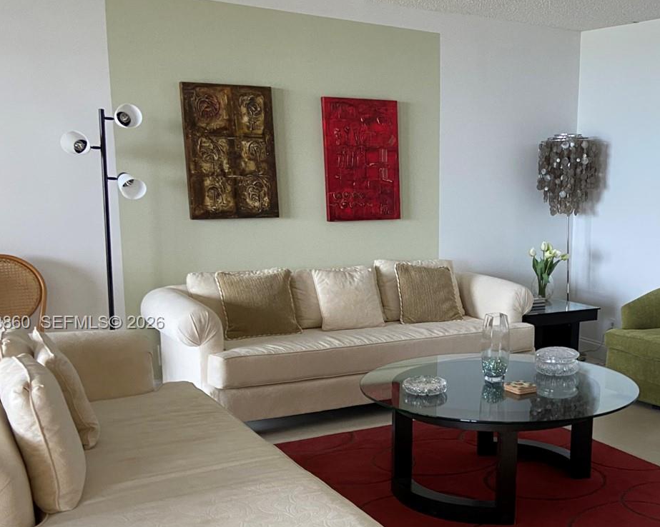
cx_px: 513
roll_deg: -0.7
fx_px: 859
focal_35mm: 44
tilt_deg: -12.0
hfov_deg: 40.5
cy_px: 323
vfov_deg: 34.0
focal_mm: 4.25
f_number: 1.8
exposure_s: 1/60
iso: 250
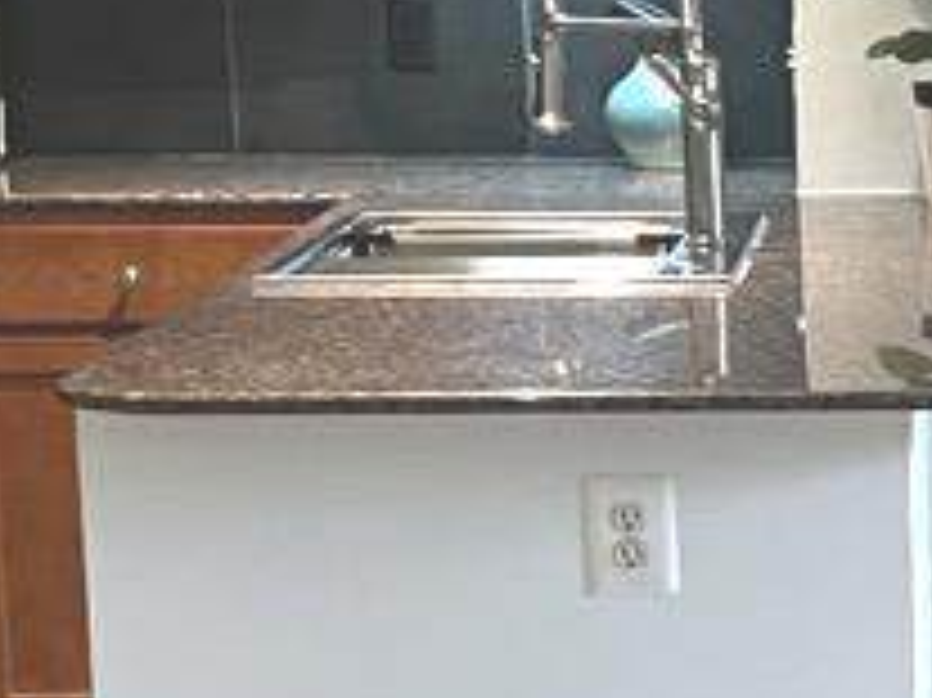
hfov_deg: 11.4
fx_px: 4332
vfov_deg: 9.2
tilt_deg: -12.3
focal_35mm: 161
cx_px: 1693
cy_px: 689
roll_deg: -0.9
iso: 100
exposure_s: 1/60
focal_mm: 5.7
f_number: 1.5
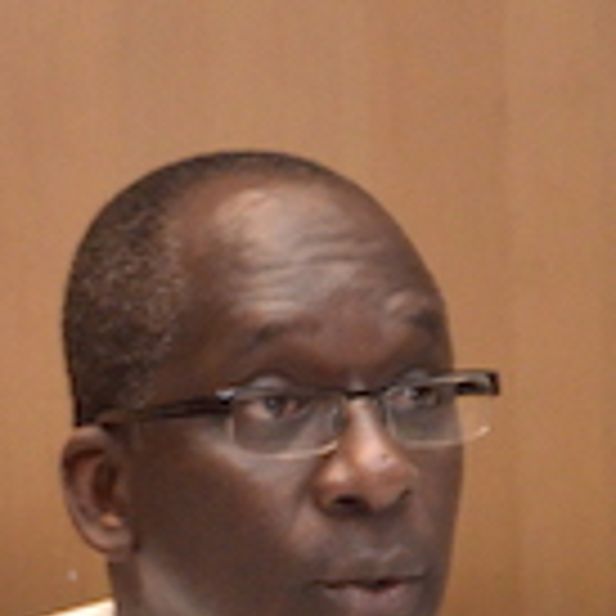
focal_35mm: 337
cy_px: 931
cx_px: 1093
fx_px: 6785
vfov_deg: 5.2
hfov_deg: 5.1
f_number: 7.1
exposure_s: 1/60
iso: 2800
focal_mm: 52
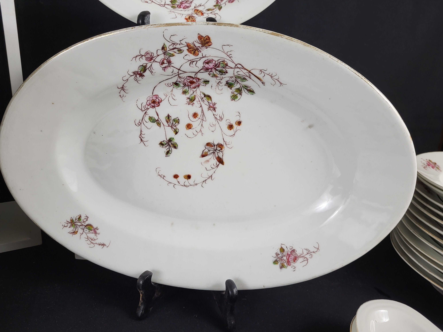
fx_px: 333
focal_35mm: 26
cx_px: 222
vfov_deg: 53.1
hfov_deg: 67.3
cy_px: 166
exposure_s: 1/50
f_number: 1.8
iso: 160
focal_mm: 5.4
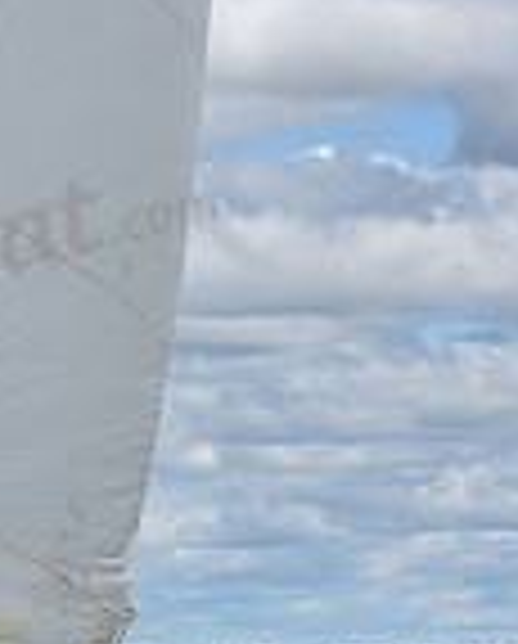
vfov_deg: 7.2
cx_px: -644
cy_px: 565
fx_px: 5081
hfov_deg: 5.7
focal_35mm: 266
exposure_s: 1/800
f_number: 10
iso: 250
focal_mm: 70
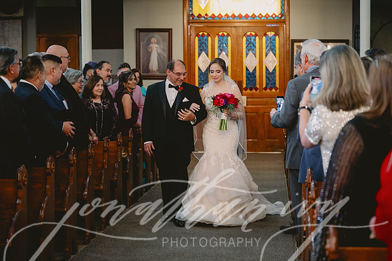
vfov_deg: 16.1
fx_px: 925
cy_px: 126
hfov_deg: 23.9
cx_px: 215
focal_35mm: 85
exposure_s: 1/250
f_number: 2.8
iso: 2000
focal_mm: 70
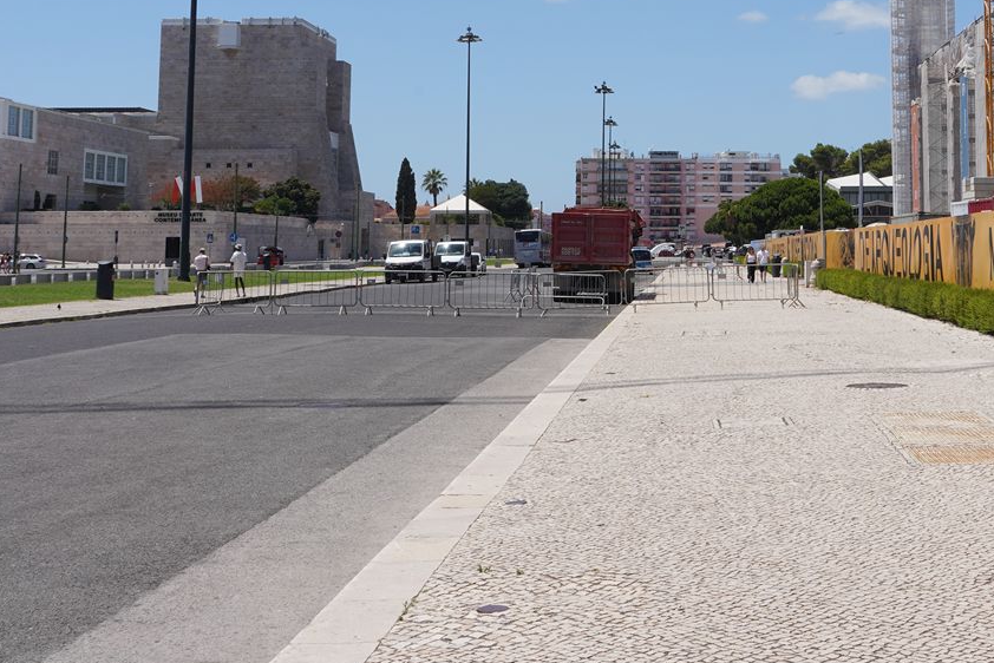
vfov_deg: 23.0
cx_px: 685
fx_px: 1574
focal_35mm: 57
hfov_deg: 34.6
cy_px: 33
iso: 100
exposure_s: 1/100
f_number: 18
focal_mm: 24
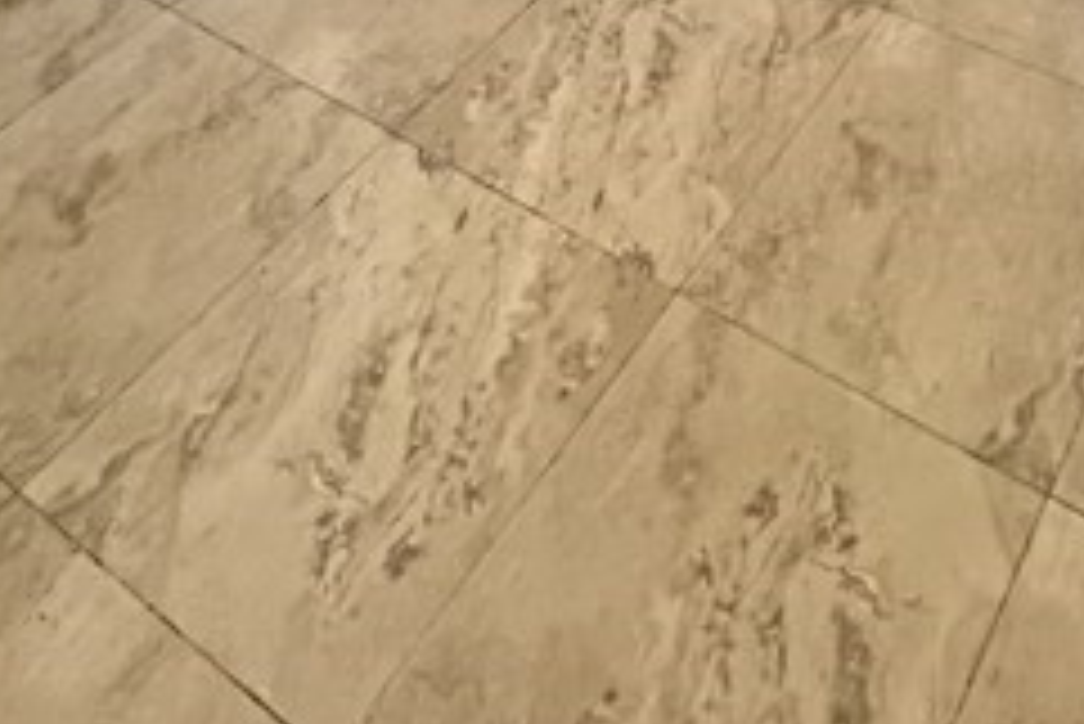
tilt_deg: -15.6
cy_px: -706
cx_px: 958
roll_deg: +1.3
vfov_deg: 19.2
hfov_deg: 42.0
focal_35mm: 43
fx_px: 1296
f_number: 1.8
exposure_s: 1/60
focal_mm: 1.57
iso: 640
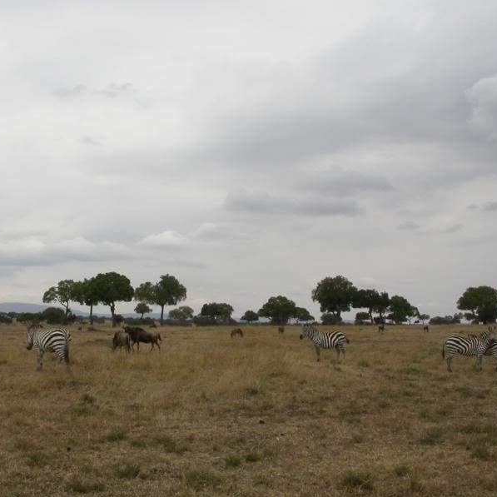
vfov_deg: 37.6
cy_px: 249
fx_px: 731
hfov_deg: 37.3
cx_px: 186
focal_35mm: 45
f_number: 7.5
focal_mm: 7.85
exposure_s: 1/564
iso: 100
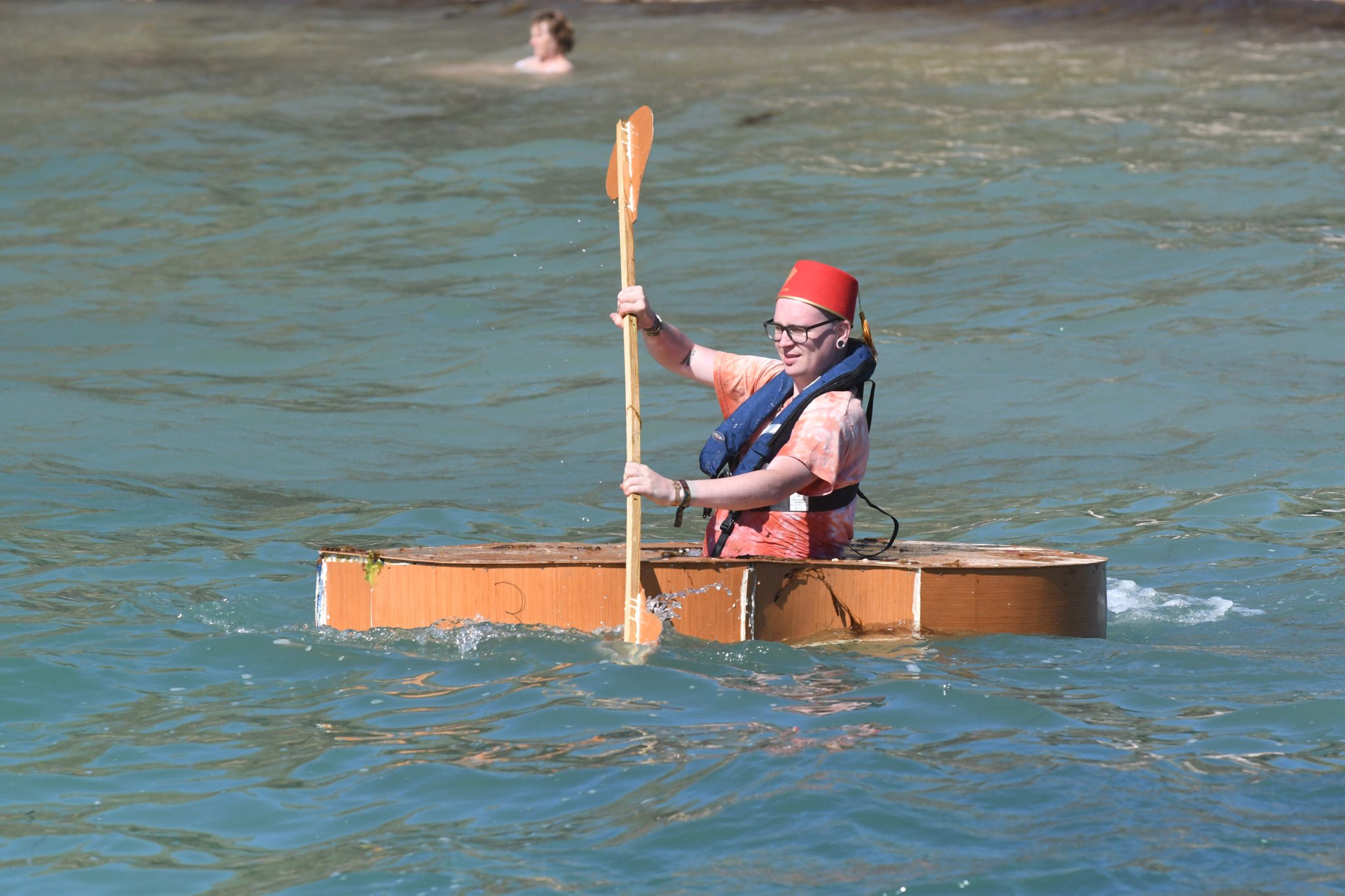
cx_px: 672
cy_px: 448
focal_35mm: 300
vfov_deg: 4.6
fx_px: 11207
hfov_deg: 6.9
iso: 800
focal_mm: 200
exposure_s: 1/4000
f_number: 5
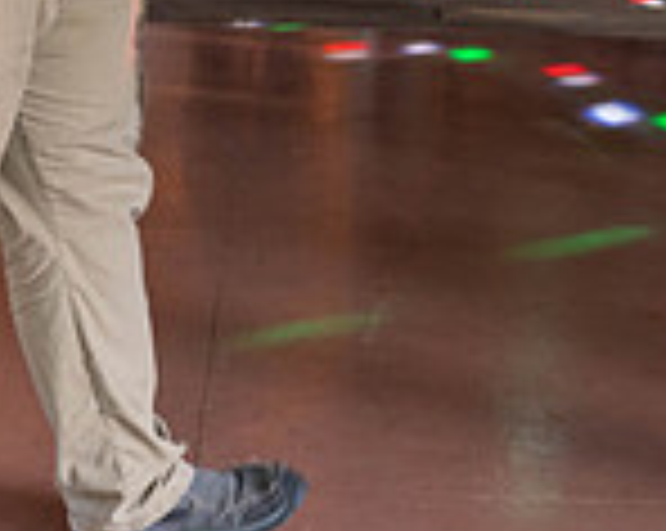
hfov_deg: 13.3
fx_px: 2854
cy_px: -112
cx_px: 193
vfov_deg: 10.4
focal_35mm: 145
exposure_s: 1/125
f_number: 2.8
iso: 1100
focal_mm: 34.5
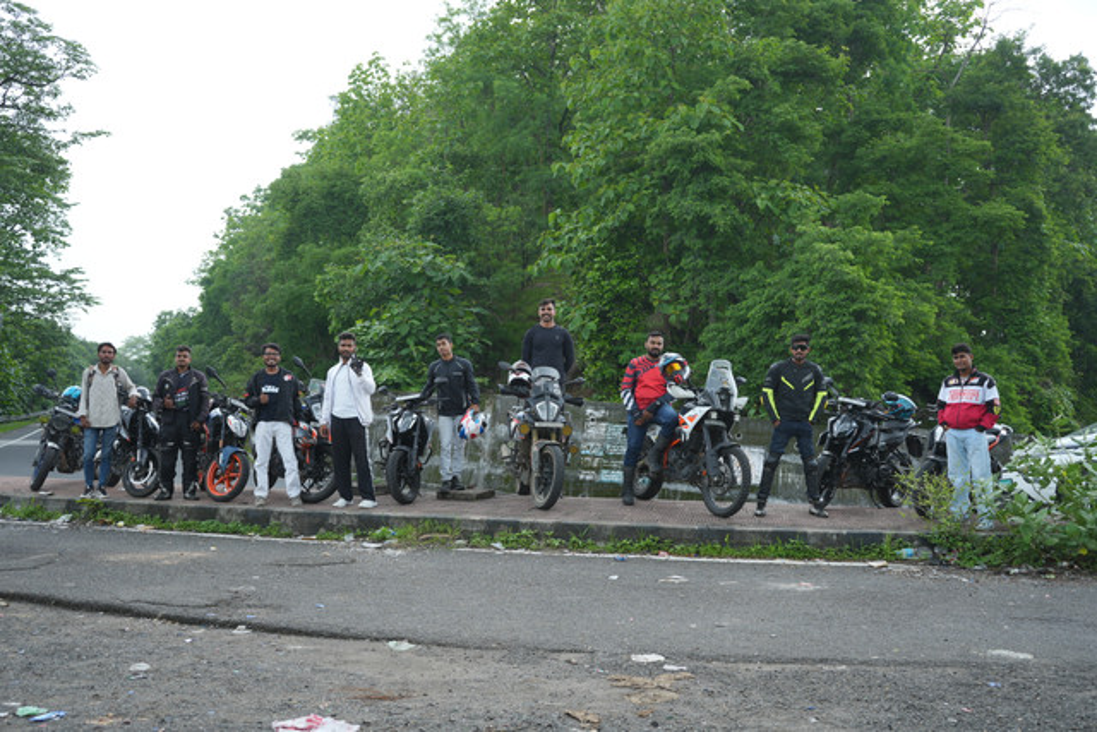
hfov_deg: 50.7
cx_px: 548
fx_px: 1158
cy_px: 366
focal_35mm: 38
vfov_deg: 35.1
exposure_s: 1/160
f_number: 4.5
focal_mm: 38
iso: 100
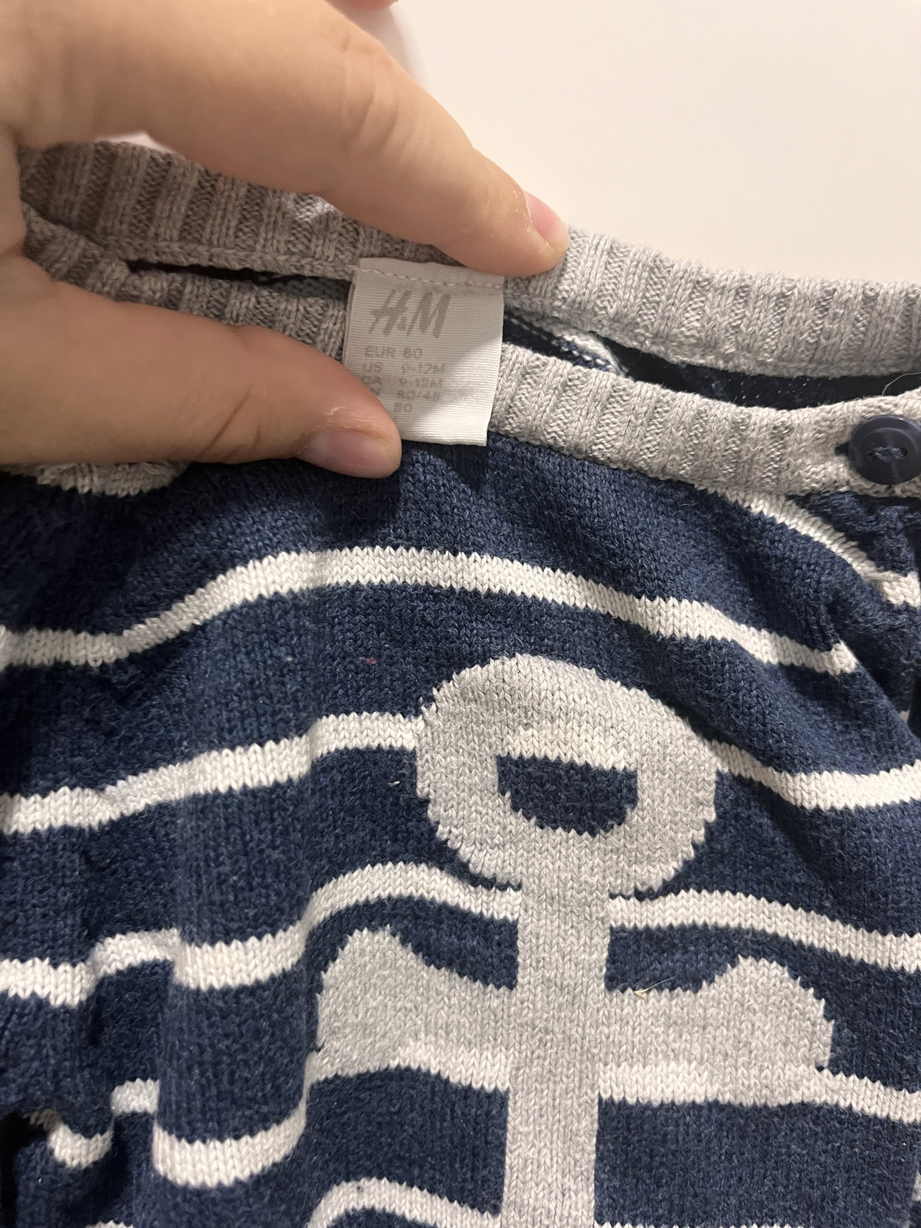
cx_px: 460
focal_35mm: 26
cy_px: 614
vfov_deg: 67.3
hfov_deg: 53.1
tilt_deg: -15.0
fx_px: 922
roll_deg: +12.0
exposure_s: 1/50
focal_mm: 5.1
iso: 200
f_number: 1.6
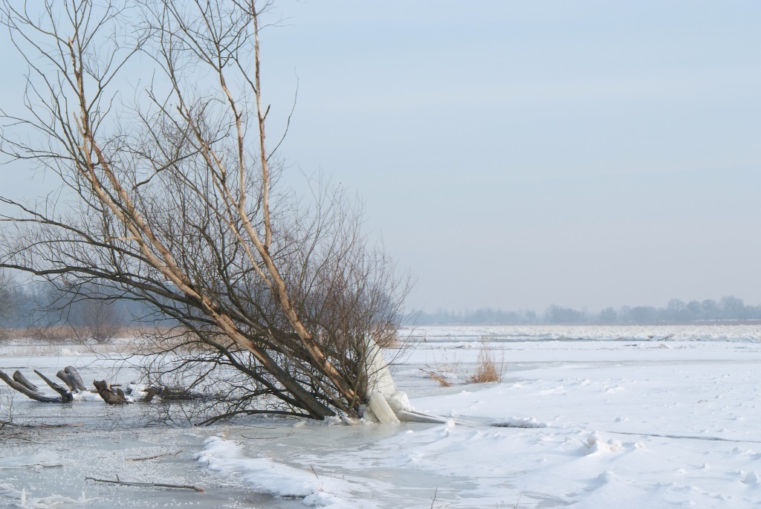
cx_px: 380
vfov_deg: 17.5
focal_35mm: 78
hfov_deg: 26.0
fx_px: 1650
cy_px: 254
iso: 200
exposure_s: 1/285
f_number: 9
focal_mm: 52
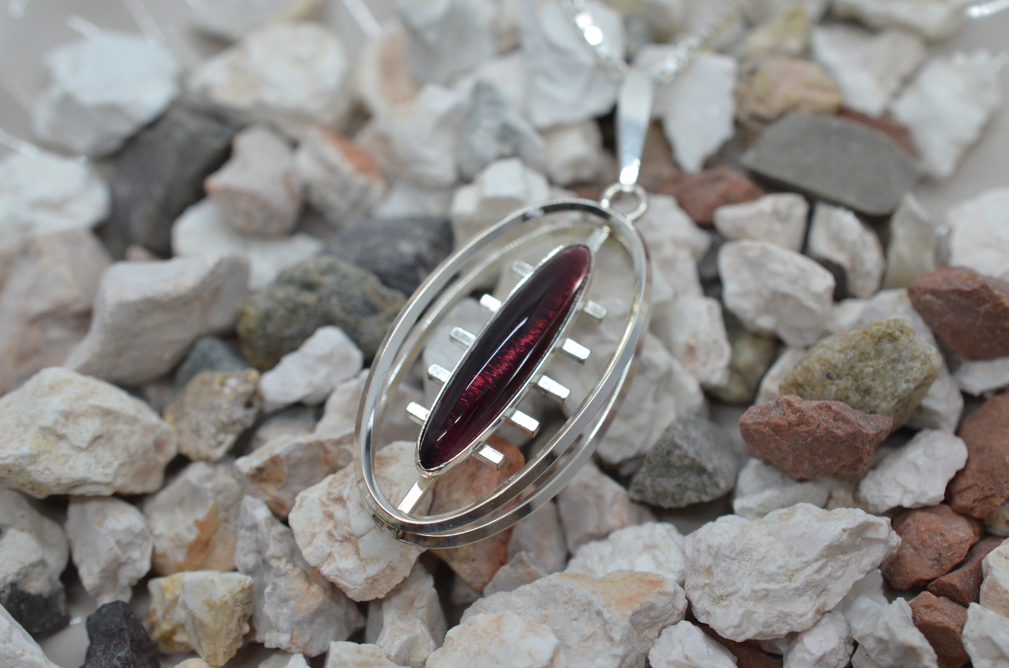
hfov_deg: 33.5
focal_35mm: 60
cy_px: 334
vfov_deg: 22.5
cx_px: 504
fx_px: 1678
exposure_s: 1/1250
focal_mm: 40
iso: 2500
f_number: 6.3
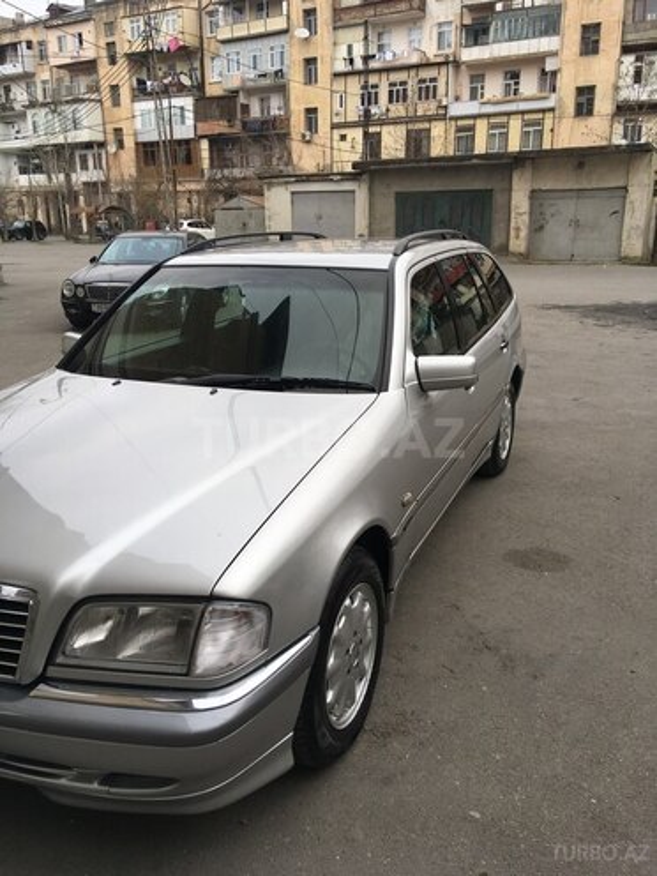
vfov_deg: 61.7
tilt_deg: -16.6
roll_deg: +1.2
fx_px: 734
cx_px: 328
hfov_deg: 48.2
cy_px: 438
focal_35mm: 29
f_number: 2.2
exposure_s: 1/176
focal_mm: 4.15
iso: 25
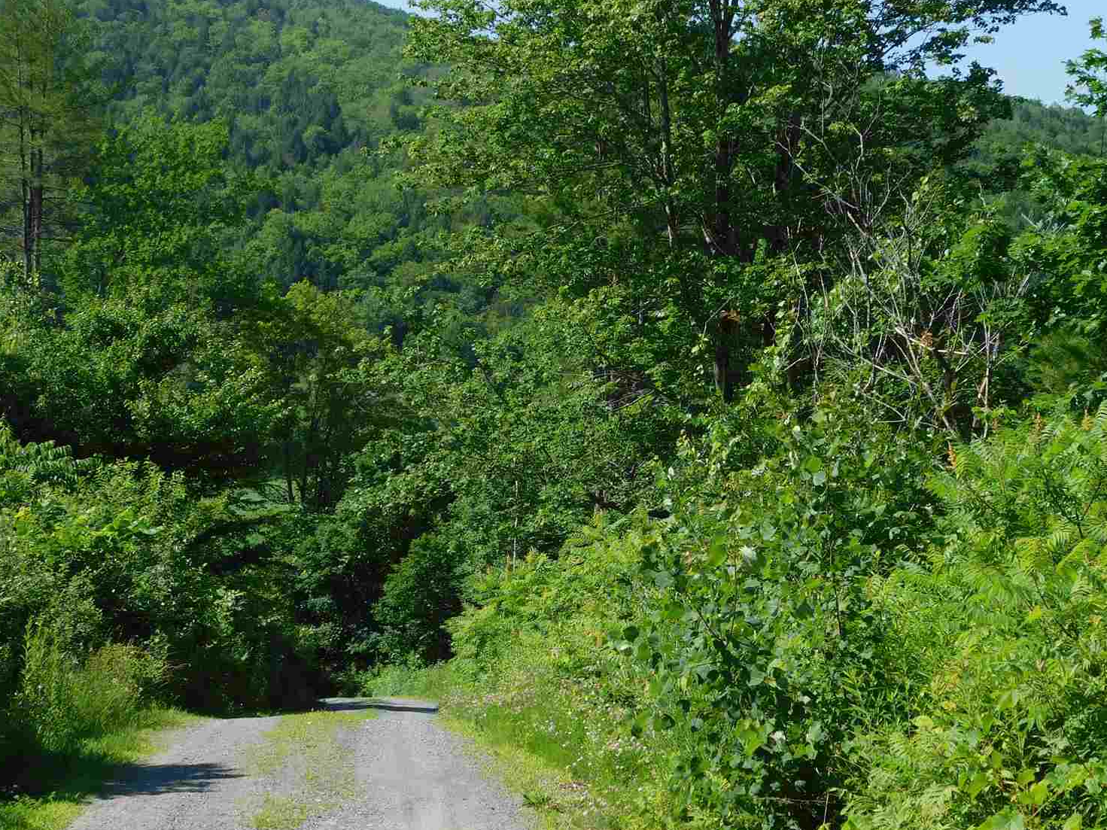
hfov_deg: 27.4
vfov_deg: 20.7
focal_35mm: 71
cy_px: 406
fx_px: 2270
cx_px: 643
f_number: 3.8
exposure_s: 1/800
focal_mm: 9
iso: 125
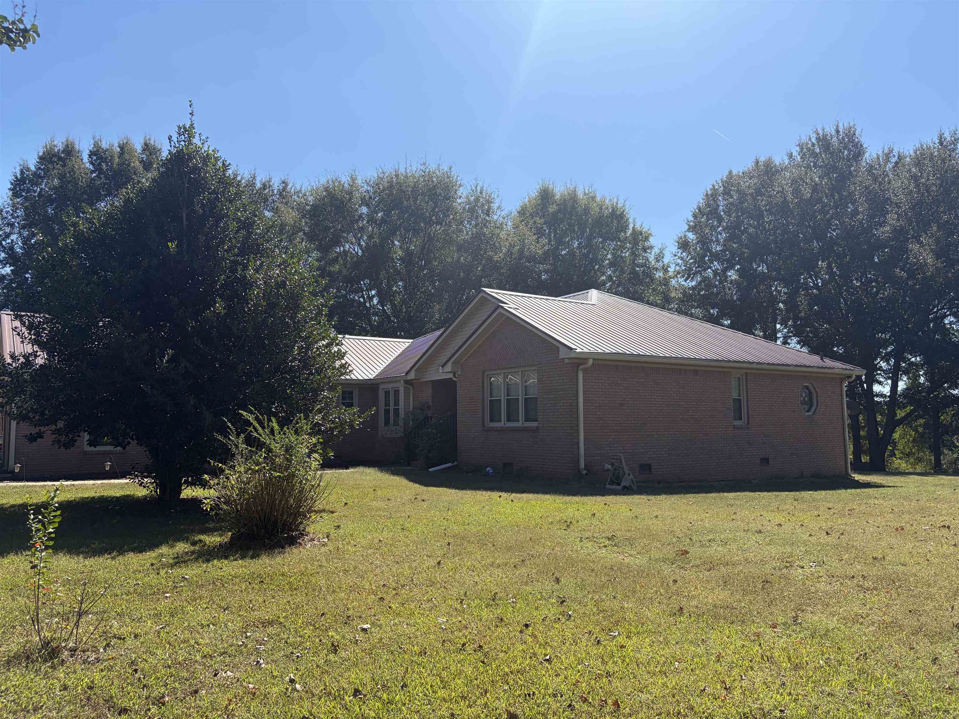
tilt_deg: +6.8
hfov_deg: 67.3
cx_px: 480
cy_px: 360
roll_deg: +1.3
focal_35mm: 26
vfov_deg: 53.1
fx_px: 720
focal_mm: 5.96
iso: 50
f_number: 1.6
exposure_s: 1/3623
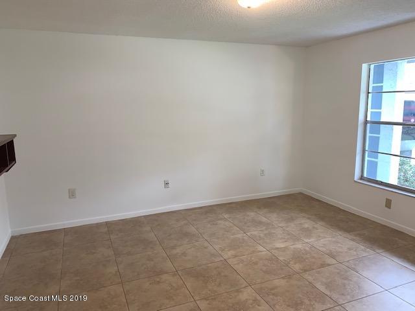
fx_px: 312
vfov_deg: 53.1
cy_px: 156
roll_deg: +0.7
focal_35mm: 26
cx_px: 208
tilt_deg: -9.4
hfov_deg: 67.3
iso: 32
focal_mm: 4.25
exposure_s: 1/19
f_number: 1.8
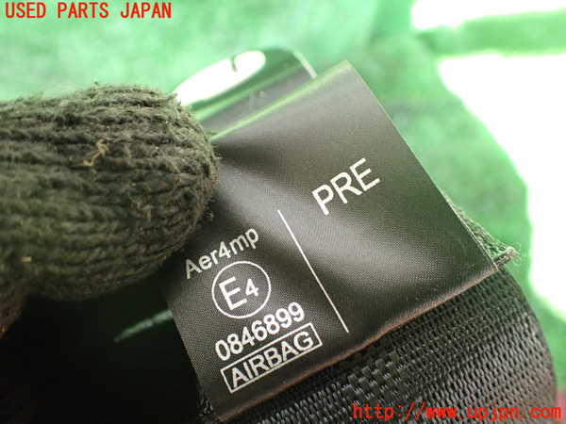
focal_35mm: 30
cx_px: 283
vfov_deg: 46.8
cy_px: 212
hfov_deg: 60.0
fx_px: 491
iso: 800
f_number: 2.3
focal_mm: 5.4
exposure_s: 1/125
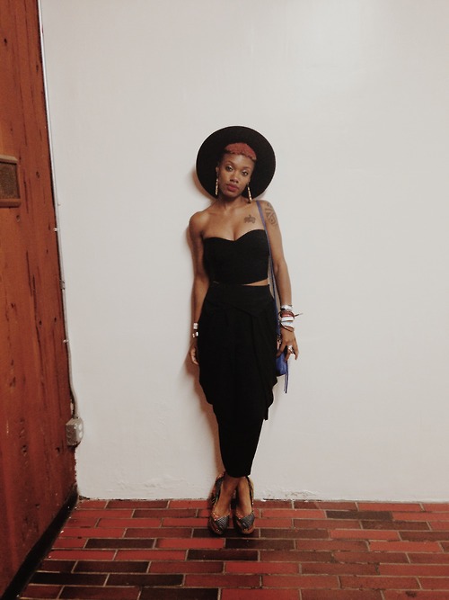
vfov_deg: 55.4
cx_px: 224
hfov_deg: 42.9
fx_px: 571
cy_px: 300
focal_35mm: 33
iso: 160
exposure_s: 1/20
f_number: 2.4
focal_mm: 4.12
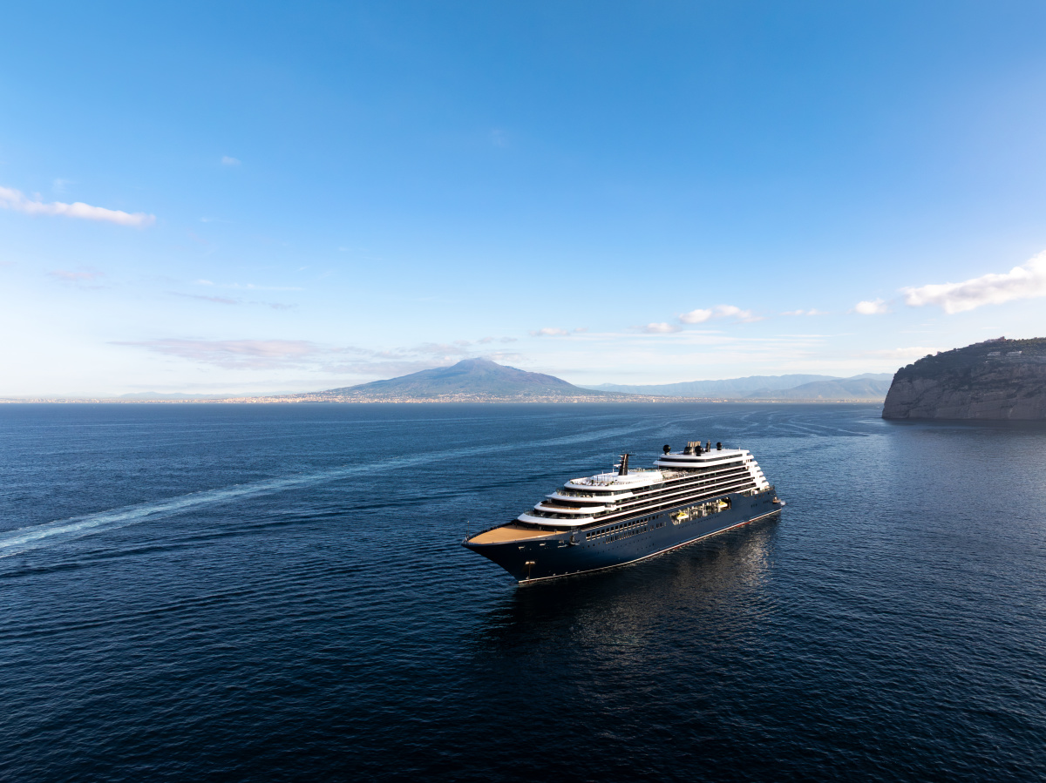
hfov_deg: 71.6
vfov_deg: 56.8
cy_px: 392
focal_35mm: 24
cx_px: 523
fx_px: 725
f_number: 2.8
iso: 100
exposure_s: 1/60
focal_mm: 12.3
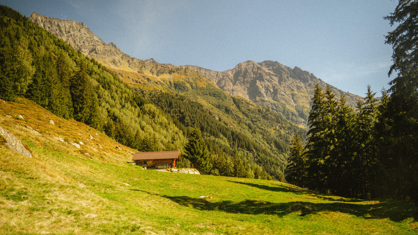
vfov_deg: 39.8
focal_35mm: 29
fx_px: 325
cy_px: 118
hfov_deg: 65.5
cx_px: 209
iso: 100
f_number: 2.8
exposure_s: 1/100
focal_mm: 28
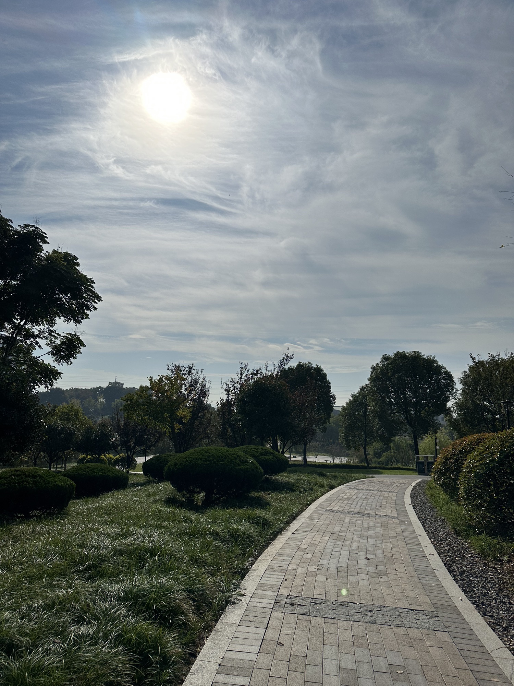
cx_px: 257
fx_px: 475
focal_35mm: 24
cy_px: 343
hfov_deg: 56.8
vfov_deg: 71.6
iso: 64
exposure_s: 1/22727
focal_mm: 6.86
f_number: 1.78
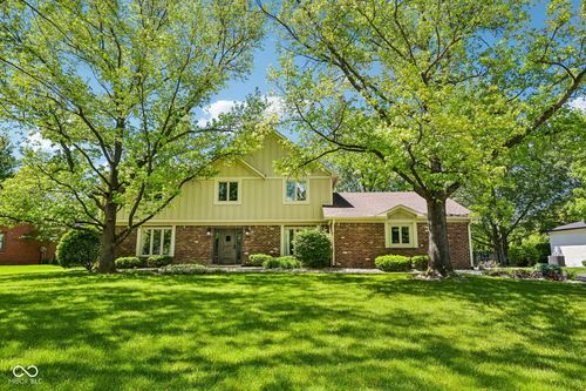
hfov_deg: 79.9
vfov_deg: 58.3
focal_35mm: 22
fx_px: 350
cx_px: 293
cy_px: 196
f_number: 8
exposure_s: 1/100
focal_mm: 21.5
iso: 100
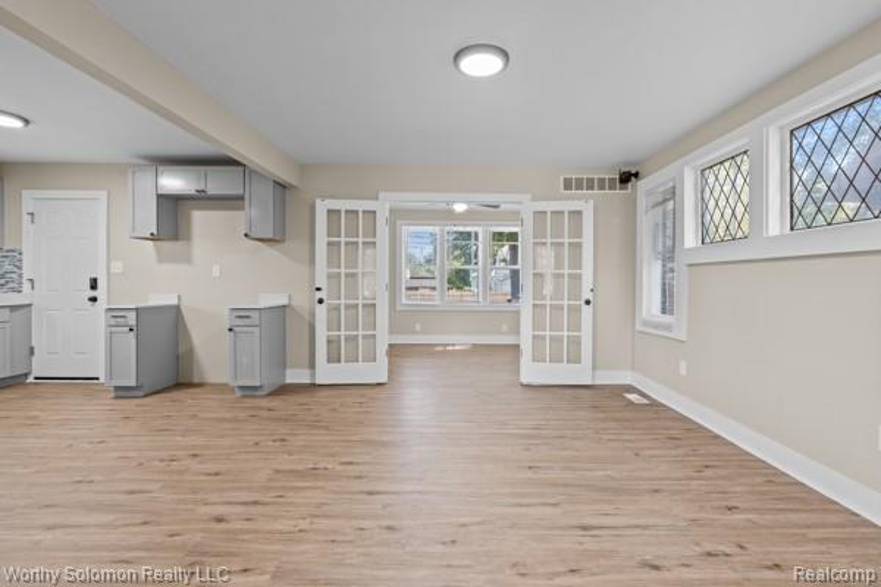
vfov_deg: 73.7
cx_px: 440
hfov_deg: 96.7
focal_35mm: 16
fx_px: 392
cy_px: 294
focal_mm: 16
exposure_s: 1/2.5
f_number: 8
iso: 400
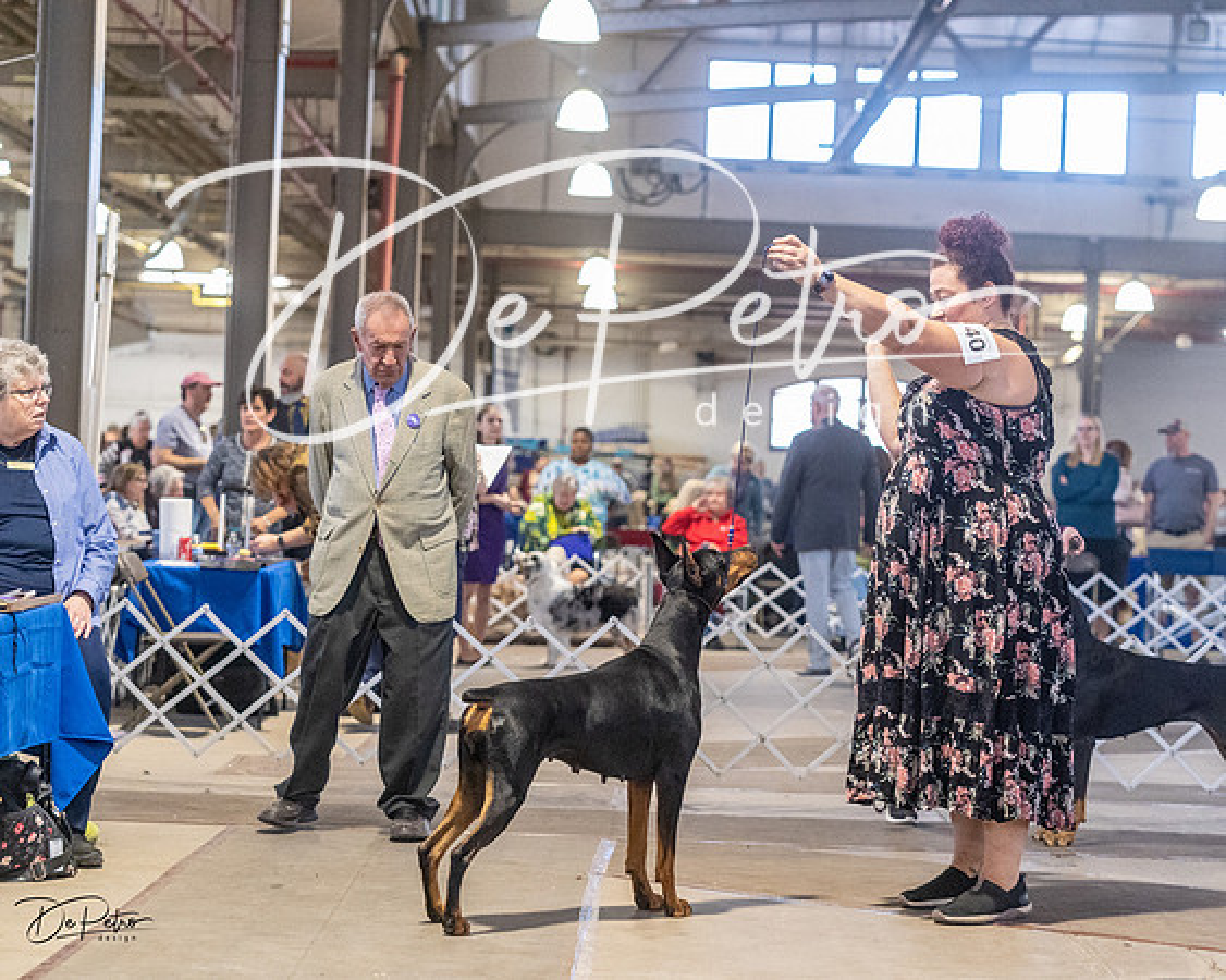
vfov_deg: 17.1
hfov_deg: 21.2
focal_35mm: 90
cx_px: 613
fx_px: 3268
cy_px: 490
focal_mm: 80
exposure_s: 1/400
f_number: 3.5
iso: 6400
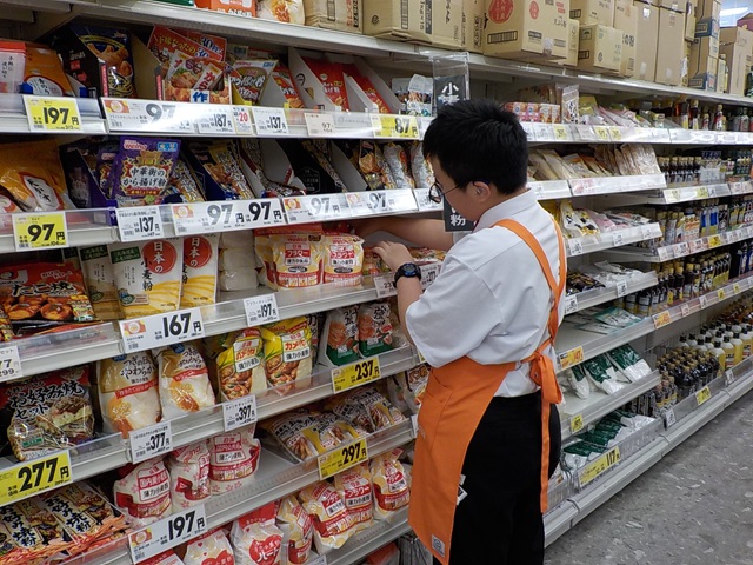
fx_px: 653
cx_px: 376
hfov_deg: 60.0
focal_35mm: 30
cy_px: 282
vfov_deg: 46.8
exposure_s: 1/40
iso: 125
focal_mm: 4.1
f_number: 3.3
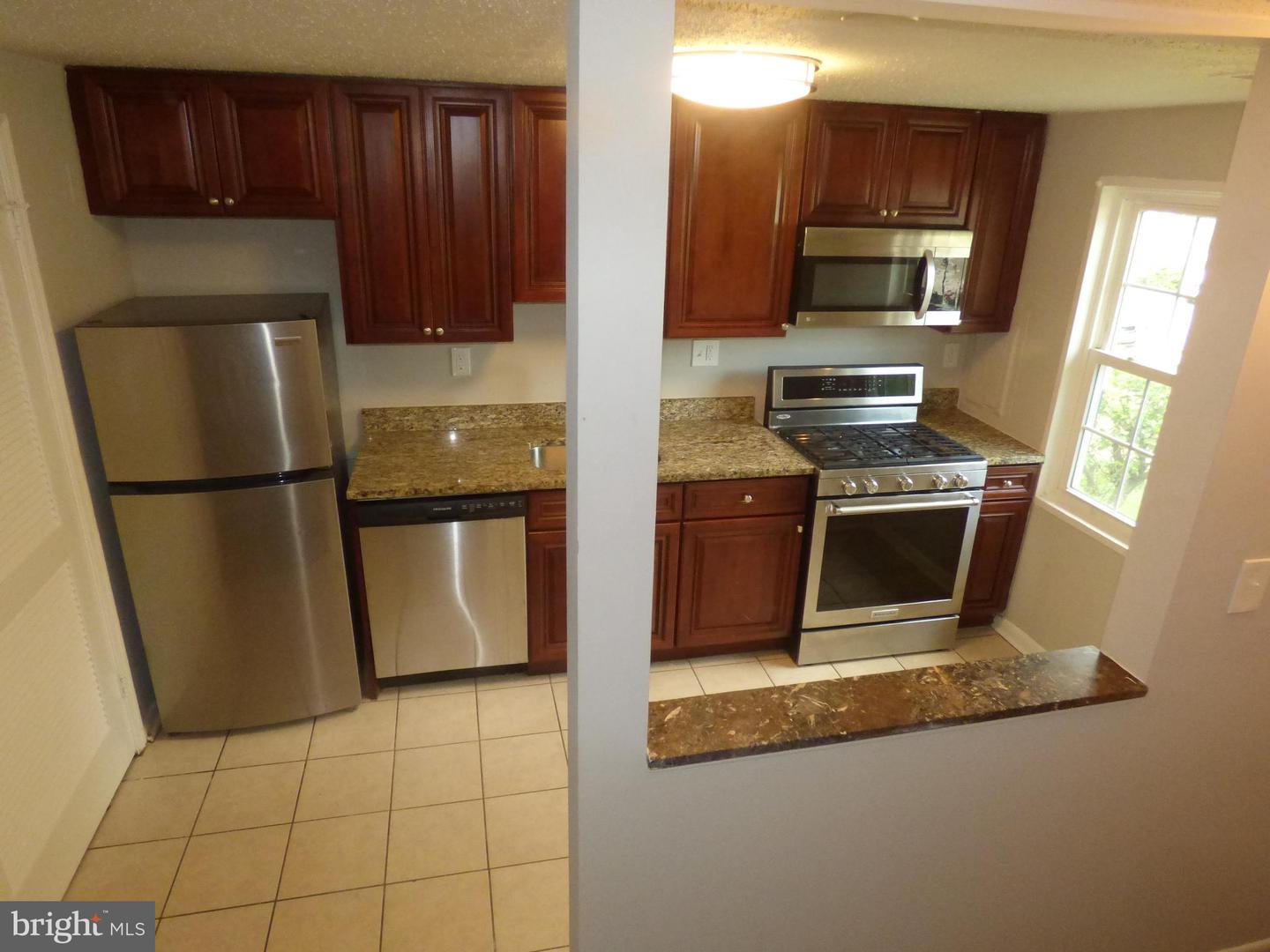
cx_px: 635
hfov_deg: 76.4
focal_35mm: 22
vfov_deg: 61.1
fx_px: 807
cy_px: 476
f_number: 2.9
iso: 800
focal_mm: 3.88
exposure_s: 1/60
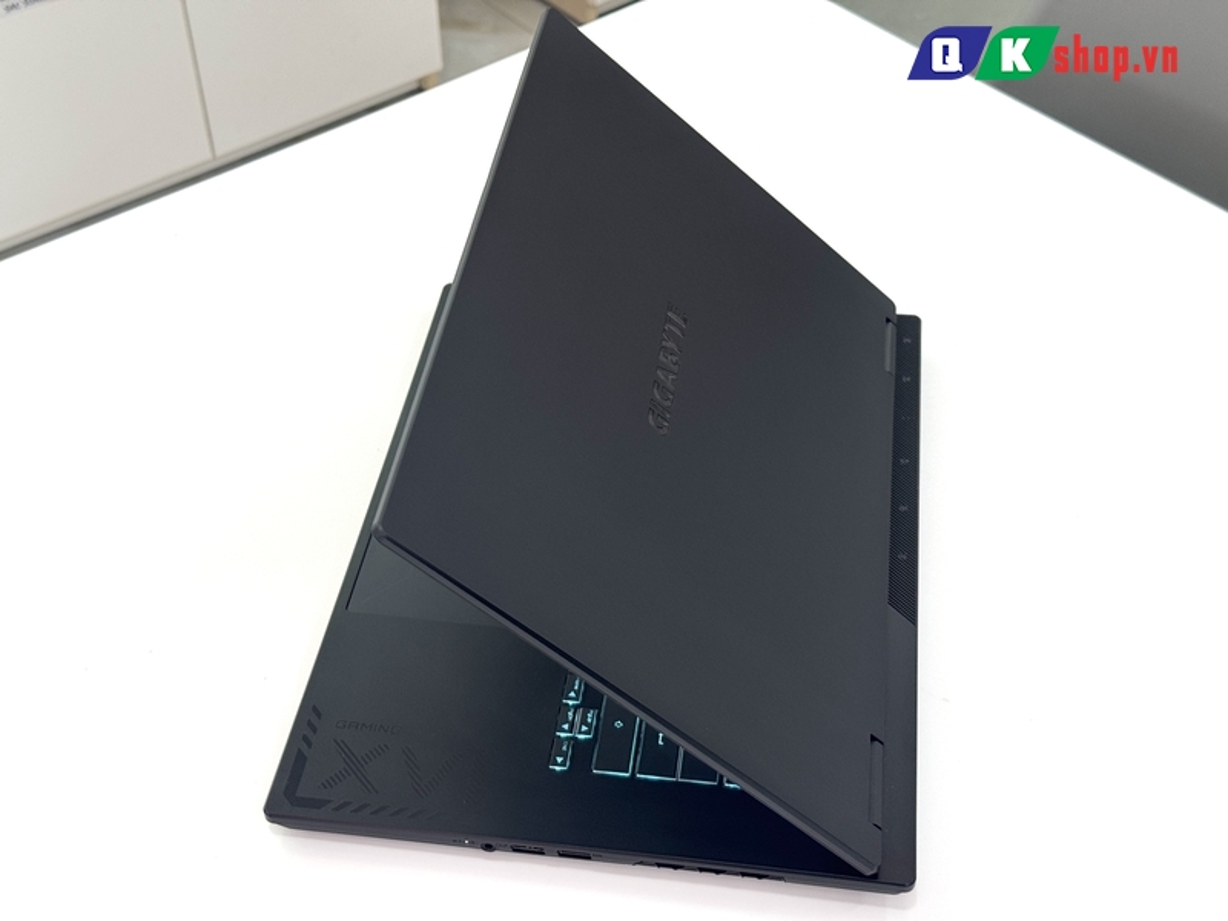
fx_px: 1703
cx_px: 614
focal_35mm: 48
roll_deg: +1.0
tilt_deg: -43.8
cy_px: 460
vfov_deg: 30.3
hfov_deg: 39.7
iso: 50
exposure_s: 1/100
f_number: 1.78
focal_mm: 6.76
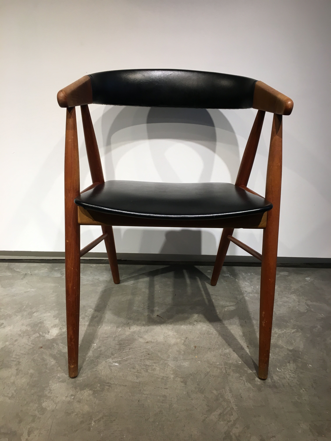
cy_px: 220
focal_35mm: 29
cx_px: 166
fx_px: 370
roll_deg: -1.4
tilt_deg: -20.9
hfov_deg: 48.2
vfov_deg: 61.7
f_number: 2.2
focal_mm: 4.15
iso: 25
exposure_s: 1/33
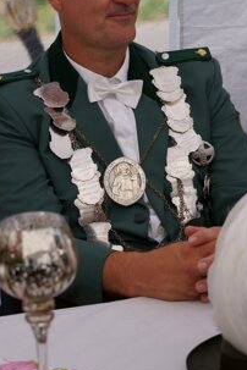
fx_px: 1183
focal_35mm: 115
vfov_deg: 17.8
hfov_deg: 11.9
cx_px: 122
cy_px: 131
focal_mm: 87
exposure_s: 1/250
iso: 100
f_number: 6.3
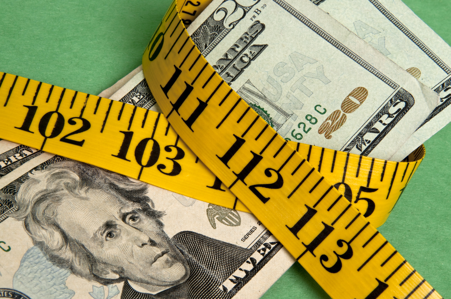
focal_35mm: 158
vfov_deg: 8.7
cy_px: 150
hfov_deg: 13.1
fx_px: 1971
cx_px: 226
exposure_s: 1/125
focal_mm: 105
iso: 200
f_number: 22
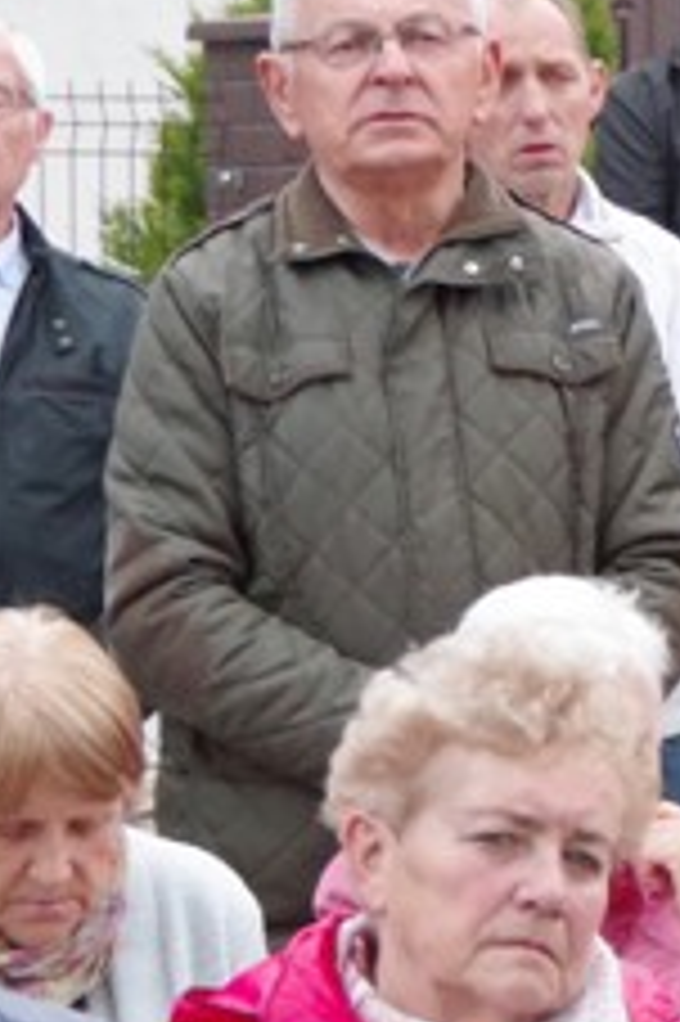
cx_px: 1378
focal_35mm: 244
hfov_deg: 5.5
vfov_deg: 8.4
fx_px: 6923
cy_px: 961
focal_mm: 36
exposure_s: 1/100
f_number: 4.5
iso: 1600
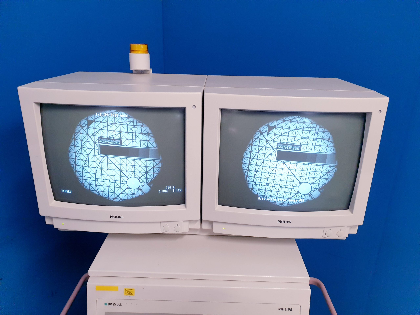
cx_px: 210
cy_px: 158
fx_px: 315
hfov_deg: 67.3
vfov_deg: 53.1
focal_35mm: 26
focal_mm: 4.3
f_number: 2.4
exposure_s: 1/33
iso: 250
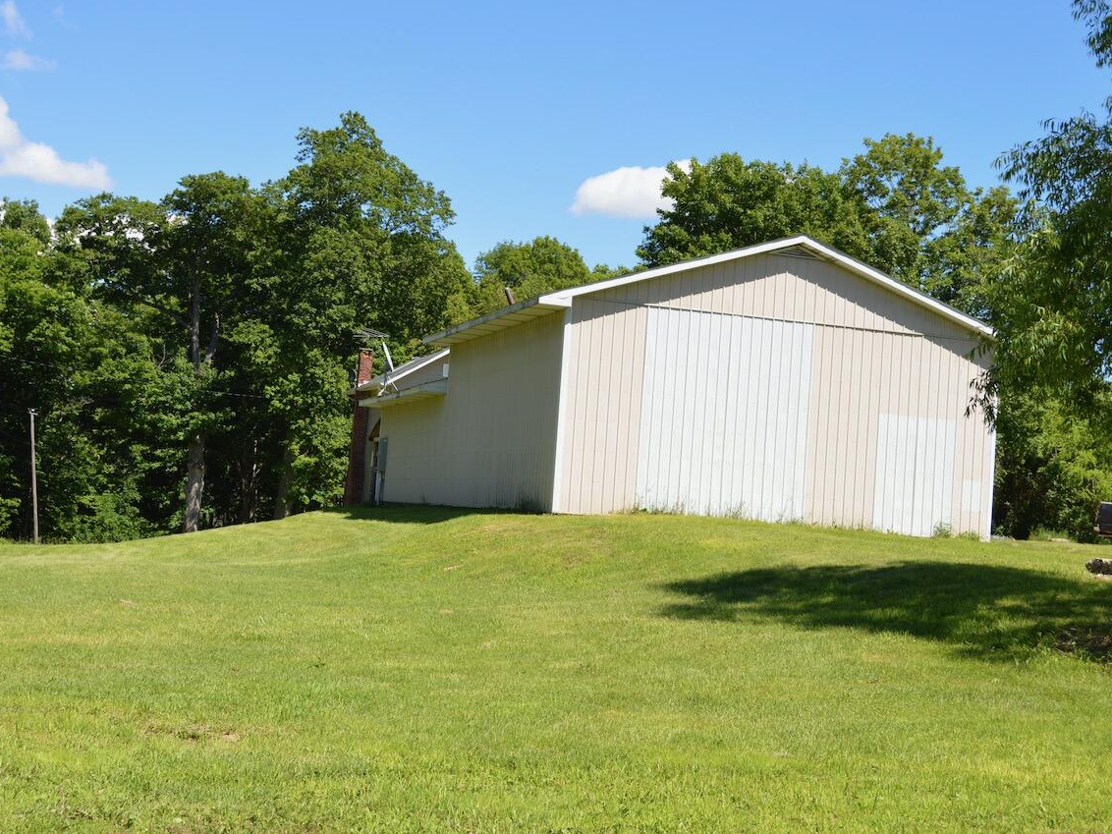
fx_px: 1624
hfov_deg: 37.8
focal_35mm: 51
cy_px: 417
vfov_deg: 28.8
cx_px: 522
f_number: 8
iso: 100
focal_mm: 31
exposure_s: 1/200
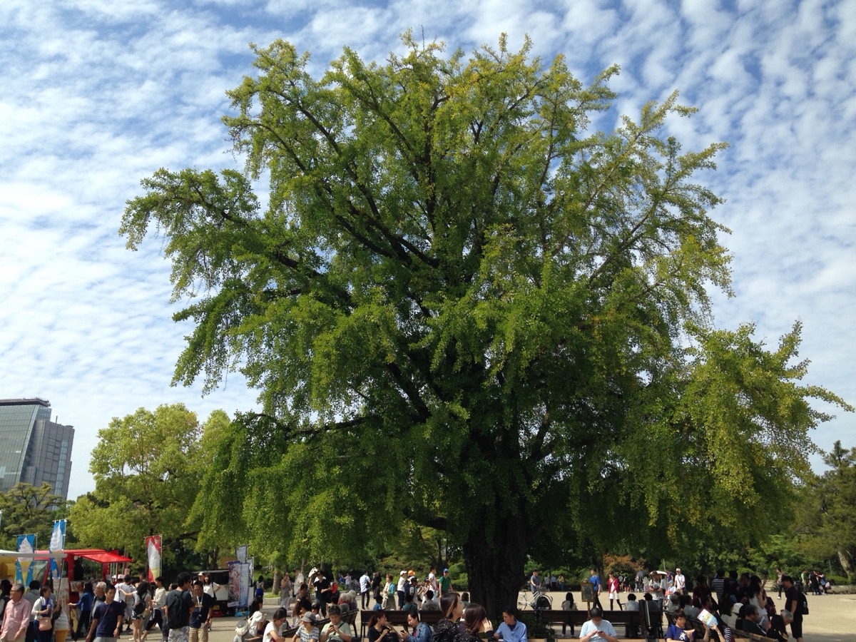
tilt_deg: +18.0
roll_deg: -1.6
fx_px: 816
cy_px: 321
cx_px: 428
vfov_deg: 42.9
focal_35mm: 33
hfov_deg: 55.4
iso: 50
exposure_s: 1/1642
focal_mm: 4.12
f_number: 2.4
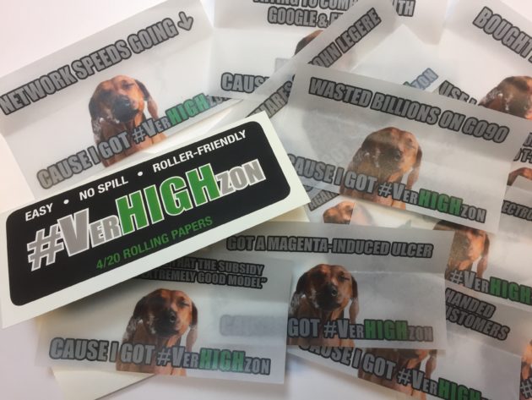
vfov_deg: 48.3
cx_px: 266
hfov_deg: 61.6
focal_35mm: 29
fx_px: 446
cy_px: 200
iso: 32
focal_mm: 4.15
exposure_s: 1/33
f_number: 2.2
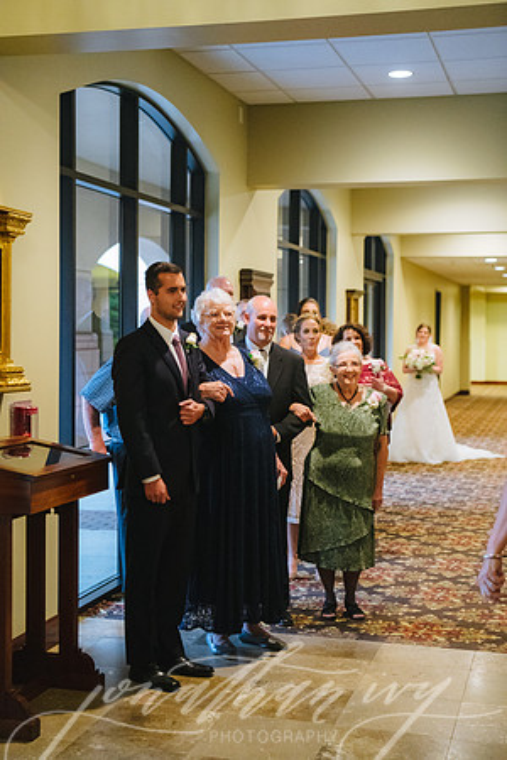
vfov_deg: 38.2
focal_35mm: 52
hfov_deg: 26.0
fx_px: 1098
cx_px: 254
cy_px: 380
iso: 5600
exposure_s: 1/125
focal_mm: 52
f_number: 2.8
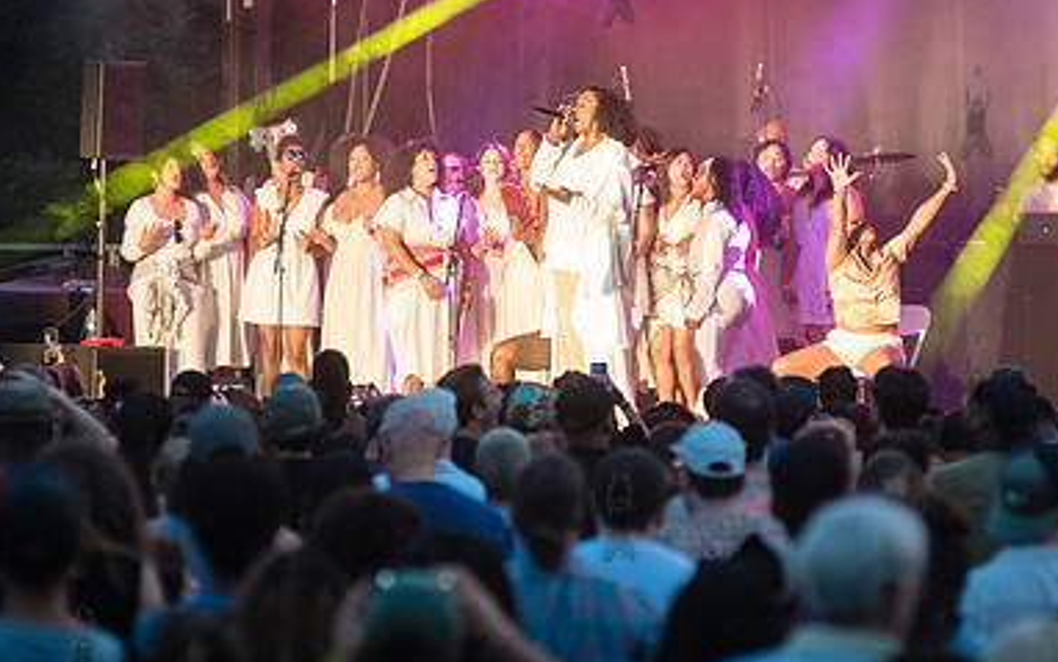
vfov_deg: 4.1
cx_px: 618
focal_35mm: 318
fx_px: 9172
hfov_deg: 6.6
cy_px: 245
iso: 4000
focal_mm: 200
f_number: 4
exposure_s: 1/500
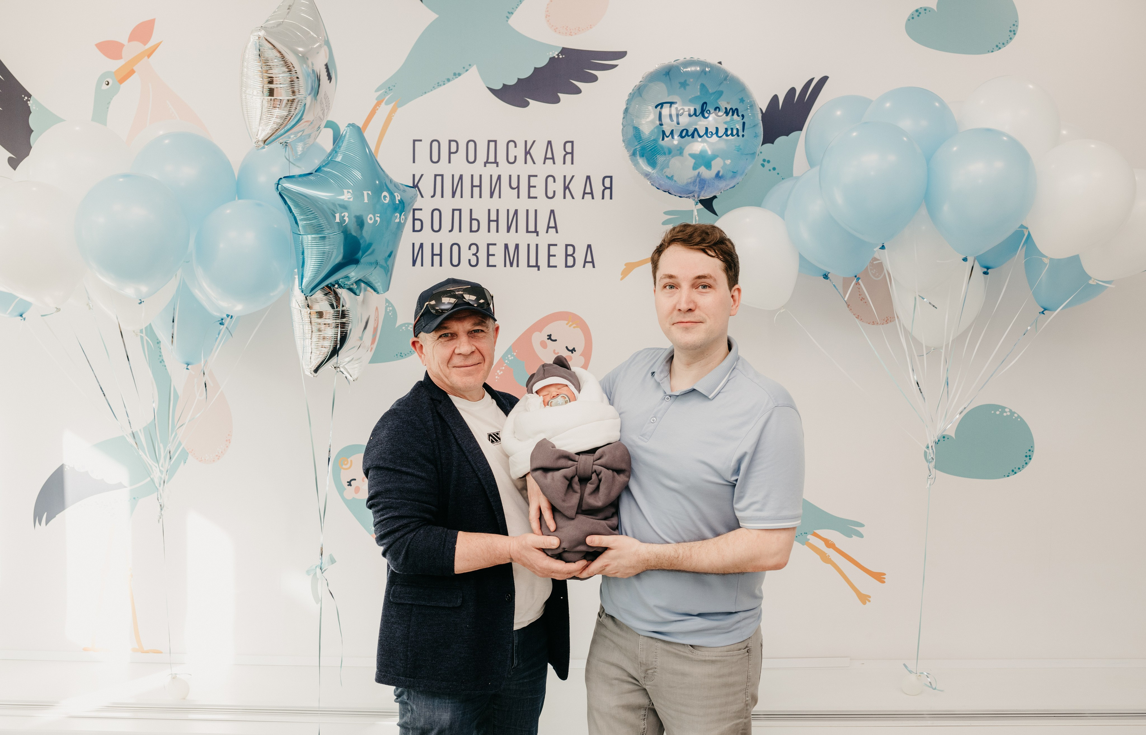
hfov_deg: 50.5
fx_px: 1214
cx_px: 568
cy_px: 402
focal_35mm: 39
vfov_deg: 33.7
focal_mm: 35
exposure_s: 1/160
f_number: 4
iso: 320
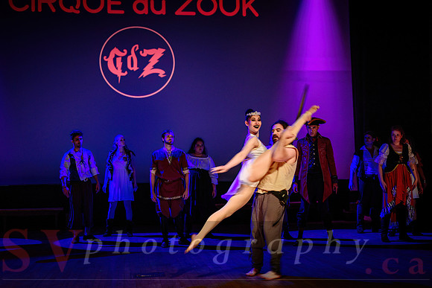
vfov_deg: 29.3
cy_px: 166
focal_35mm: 46
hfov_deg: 42.8
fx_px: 551
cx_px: 207
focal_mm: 39
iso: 250
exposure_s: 1/30
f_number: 2.8
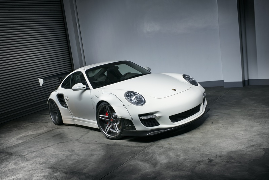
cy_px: 90
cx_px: 134
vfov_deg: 37.9
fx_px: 262
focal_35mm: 35
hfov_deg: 54.4
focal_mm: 35
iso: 100
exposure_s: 4.5
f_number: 11
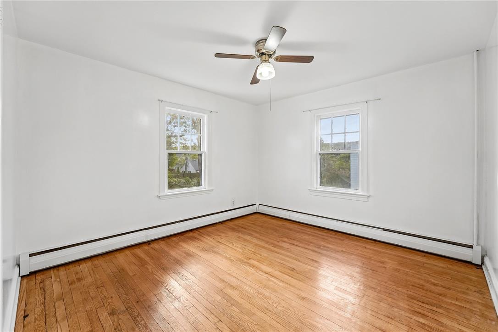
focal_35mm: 14
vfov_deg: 81.2
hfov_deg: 104.3
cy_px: 166
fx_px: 194
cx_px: 249
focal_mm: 14
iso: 500
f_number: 8
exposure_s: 1/50
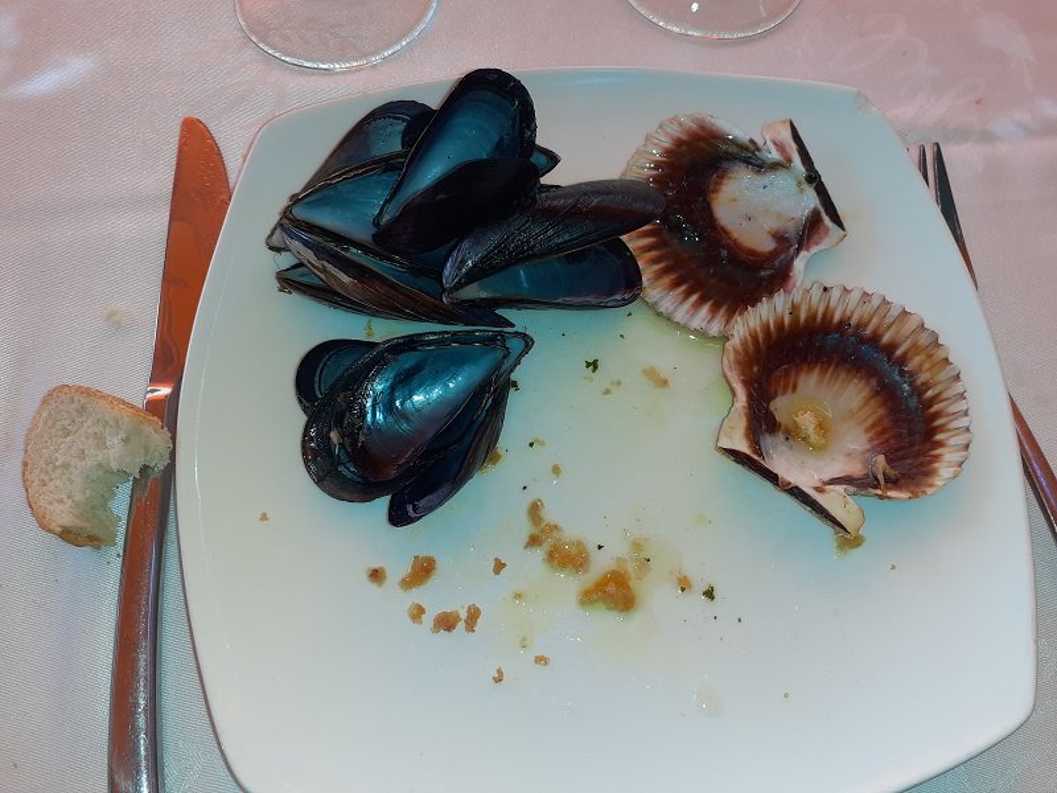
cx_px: 528
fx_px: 824
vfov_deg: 51.4
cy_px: 396
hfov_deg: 65.3
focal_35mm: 27
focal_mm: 3.6
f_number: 1.9
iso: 50
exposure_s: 1/100
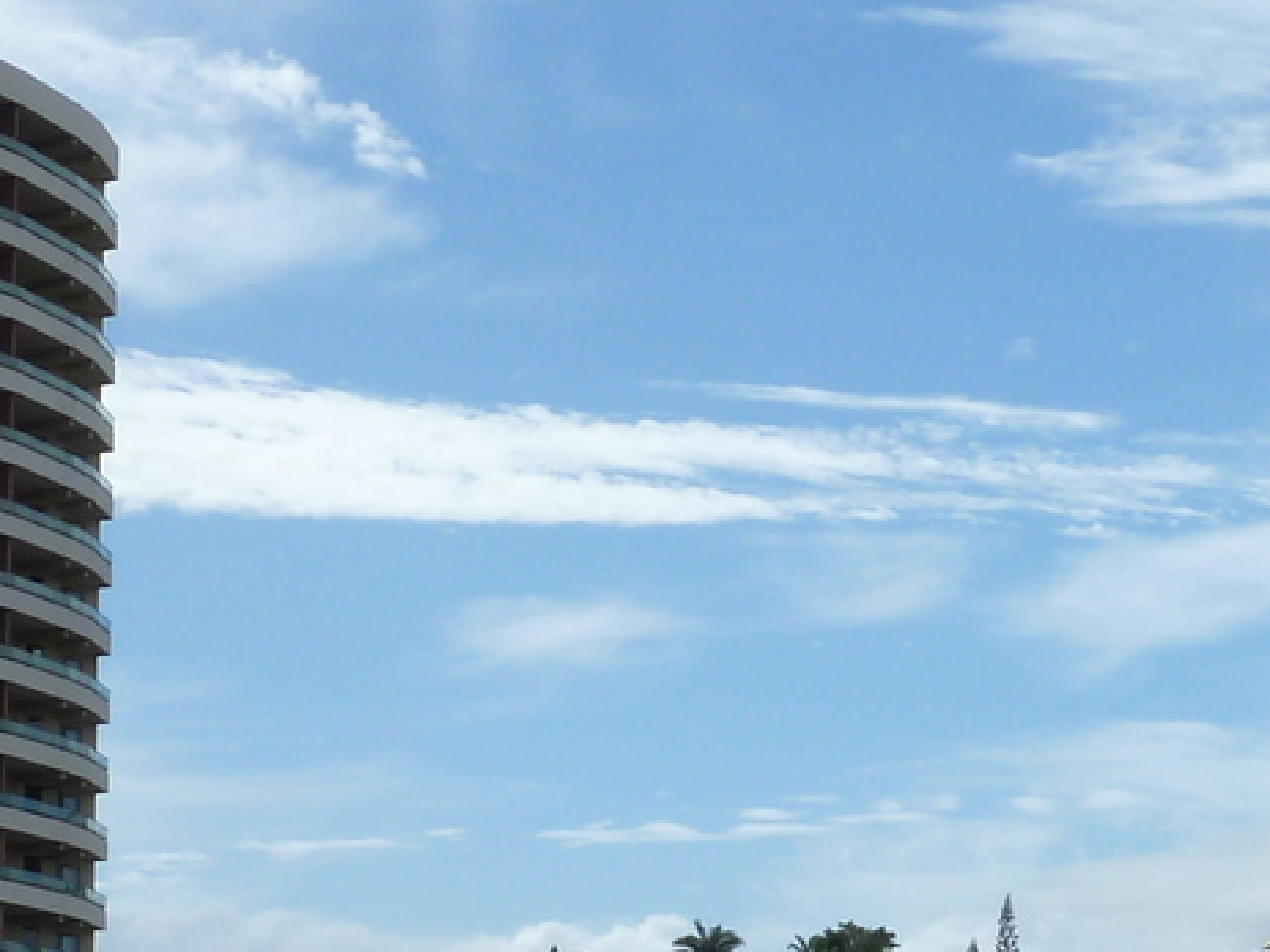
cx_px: 809
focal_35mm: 128
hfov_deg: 15.4
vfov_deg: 11.4
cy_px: 1100
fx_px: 4695
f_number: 5.6
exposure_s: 1/500
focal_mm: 6.1
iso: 80
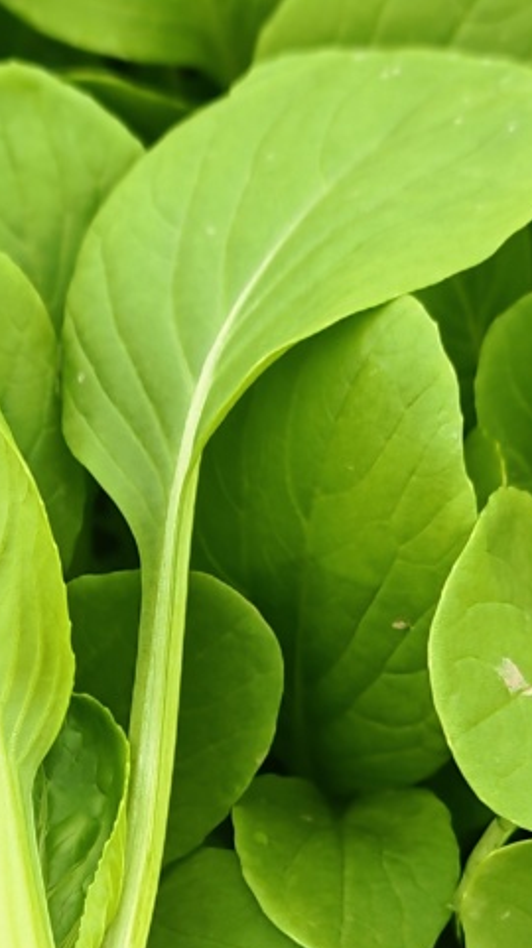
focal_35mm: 104
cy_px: 734
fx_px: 2612
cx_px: 118
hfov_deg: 11.6
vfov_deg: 20.4
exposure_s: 1/140
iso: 50
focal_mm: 6.67
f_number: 1.9
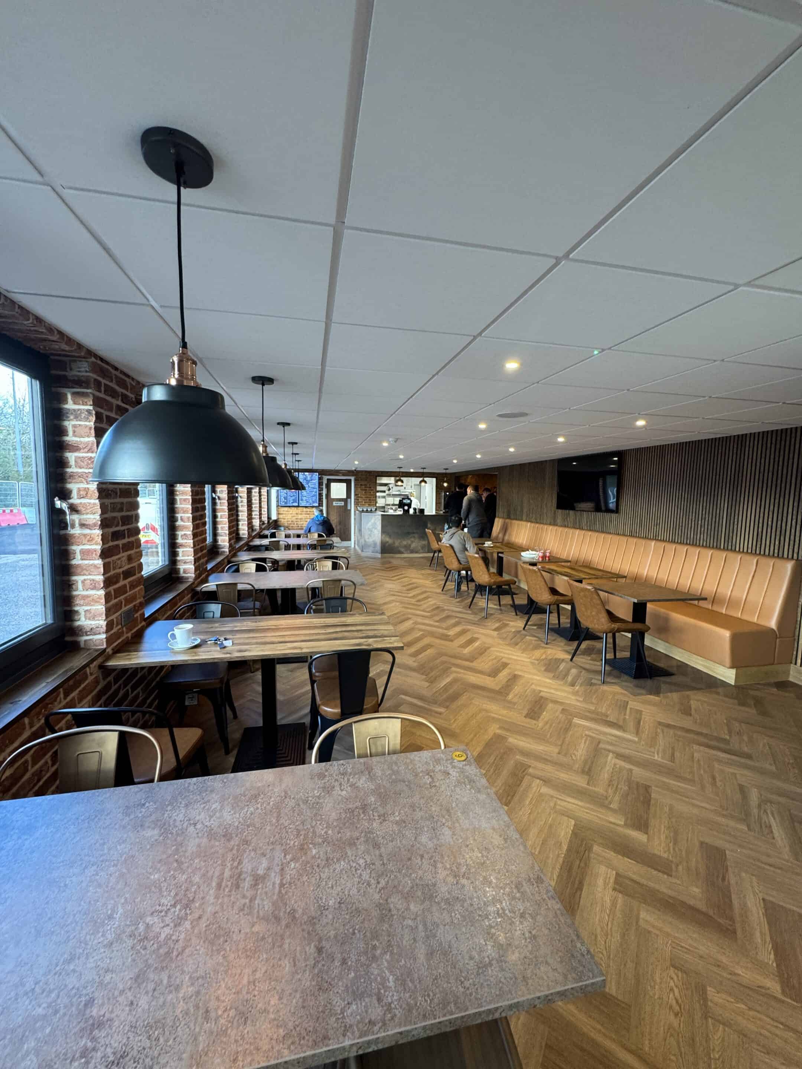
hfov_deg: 85.7
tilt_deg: -5.3
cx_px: 401
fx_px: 432
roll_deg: -1.4
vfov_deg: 102.1
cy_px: 534
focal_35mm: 14
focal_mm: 2.22
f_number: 2.2
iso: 200
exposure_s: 1/50
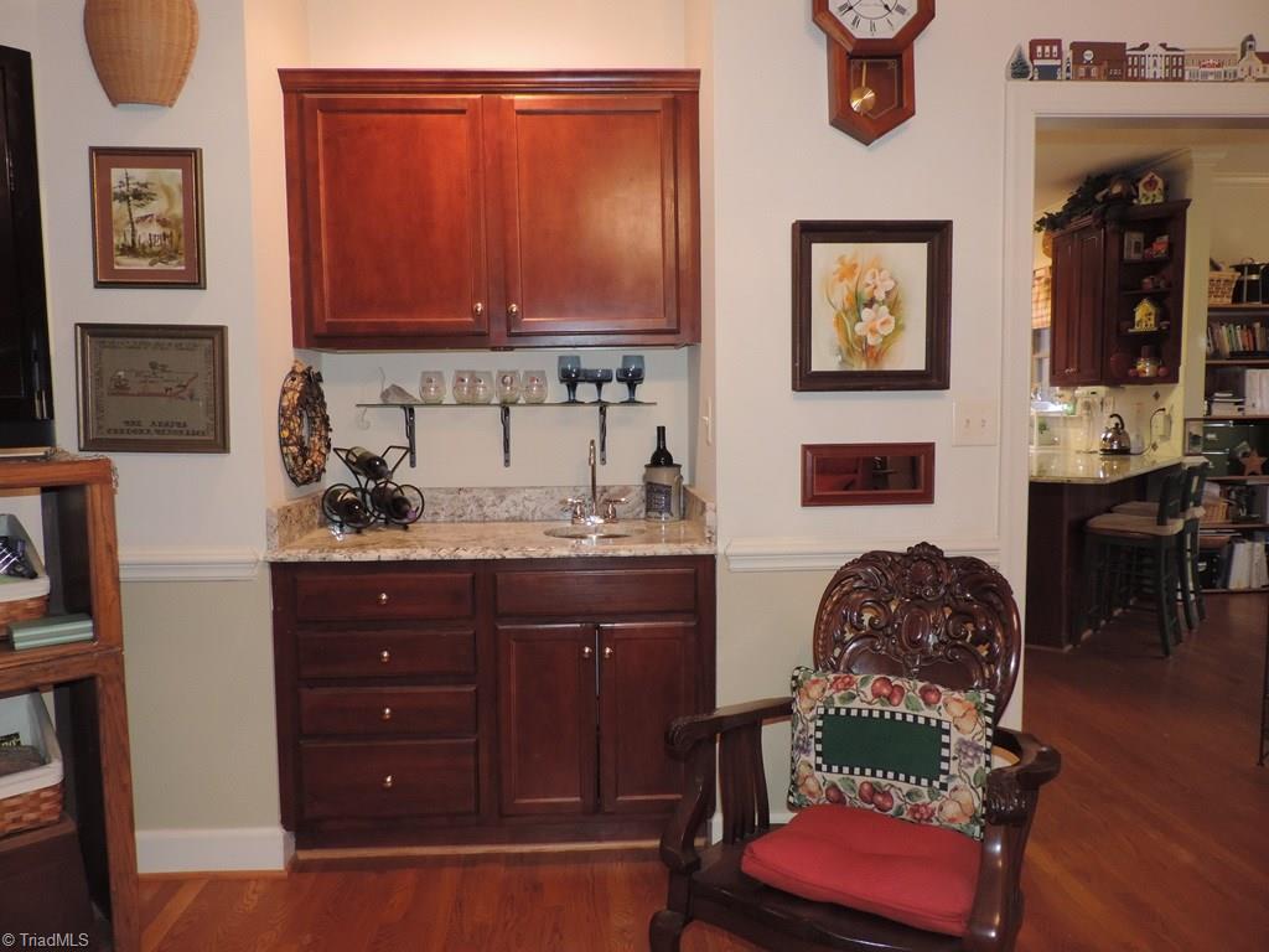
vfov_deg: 56.8
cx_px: 634
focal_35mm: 24
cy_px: 476
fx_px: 880
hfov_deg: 71.6
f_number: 3
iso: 400
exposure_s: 1/25
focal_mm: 4.3
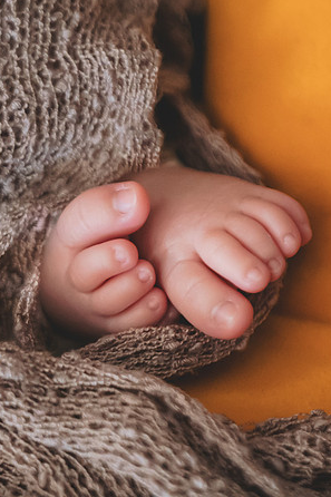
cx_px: 242
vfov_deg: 18.8
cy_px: 228
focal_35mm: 109
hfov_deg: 12.5
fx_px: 1504
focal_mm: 64
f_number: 4
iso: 6400
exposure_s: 1/50
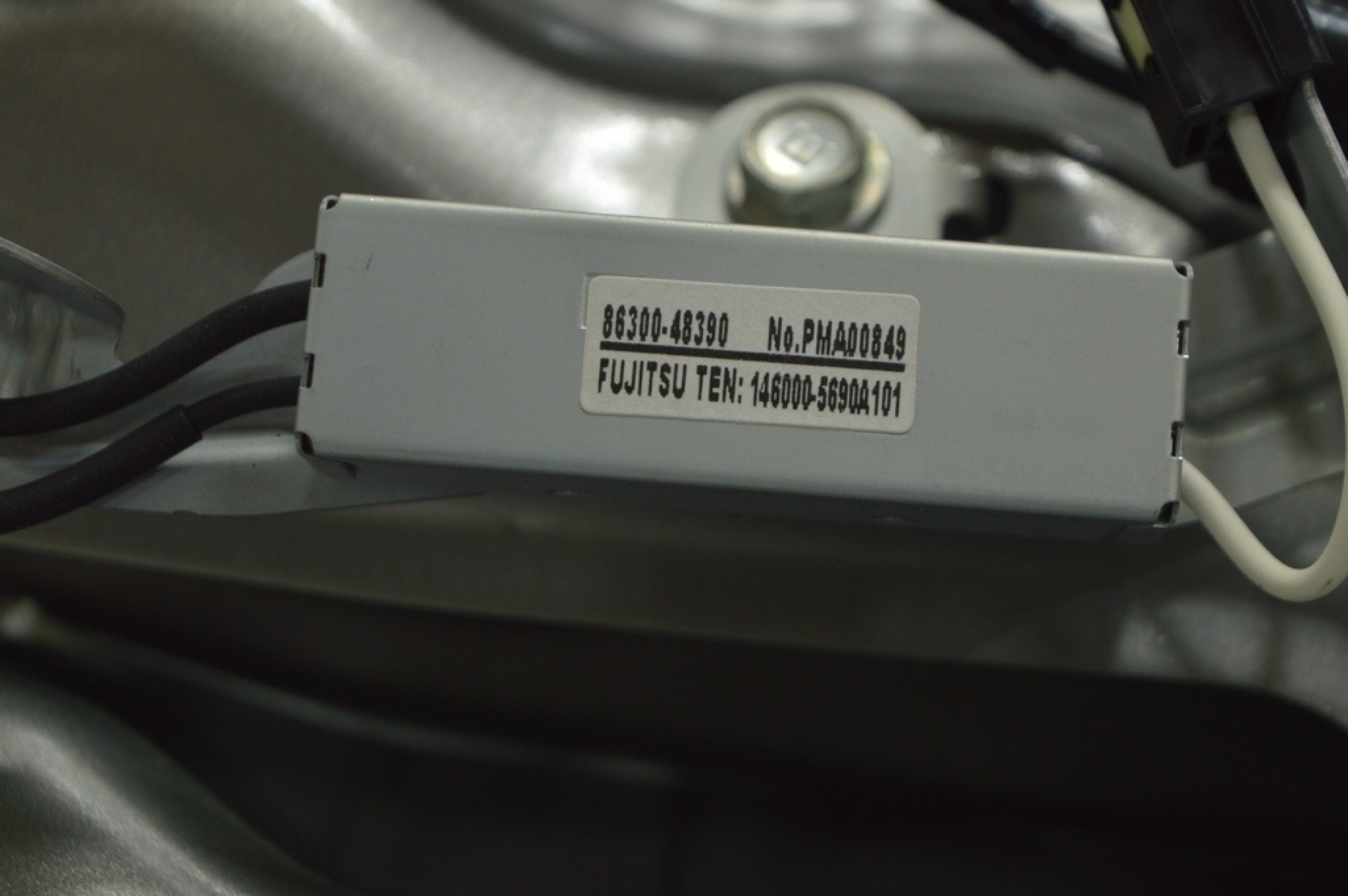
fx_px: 3087
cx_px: 674
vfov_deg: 16.5
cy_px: 448
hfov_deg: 24.6
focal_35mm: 82
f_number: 5.6
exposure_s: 1/20
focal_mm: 55
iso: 400
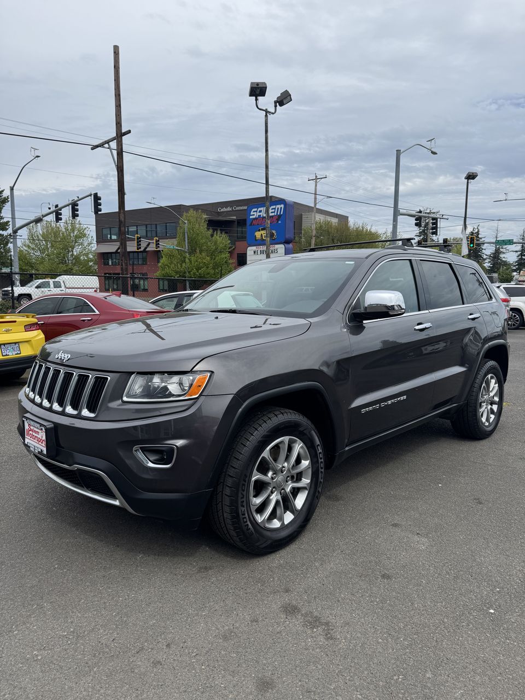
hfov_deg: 56.8
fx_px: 485
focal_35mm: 24
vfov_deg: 71.6
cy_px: 350
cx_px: 262
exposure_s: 1/4950
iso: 80
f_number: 1.78
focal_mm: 6.76
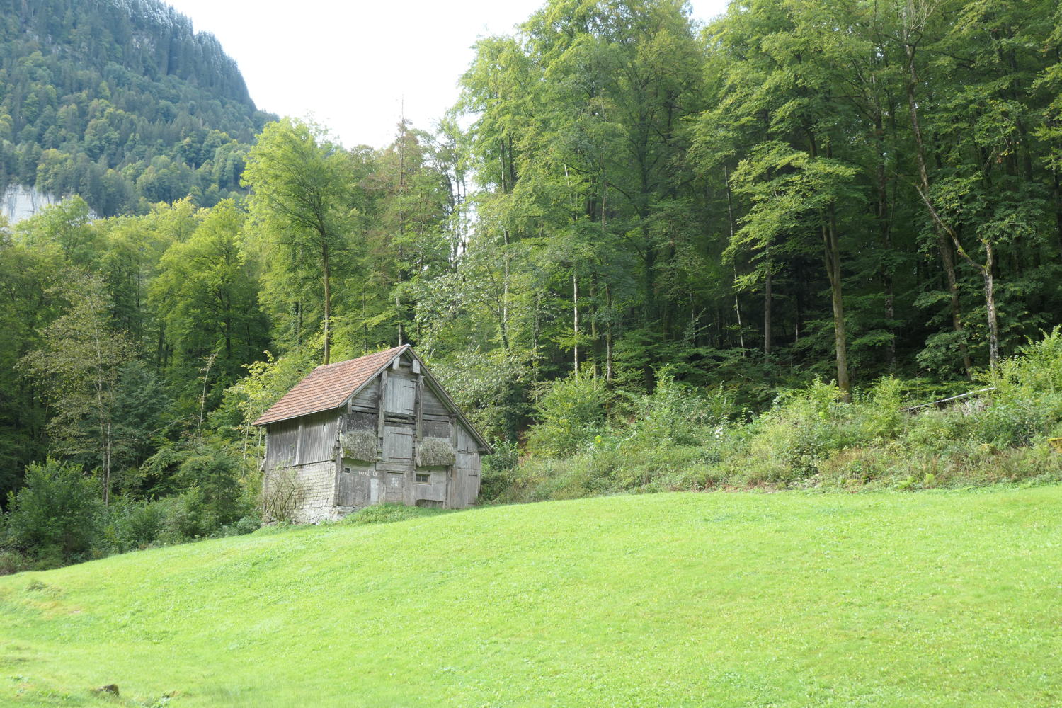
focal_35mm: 43
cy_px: 354
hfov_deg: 45.4
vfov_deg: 31.2
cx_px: 531
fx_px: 1268
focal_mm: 15.8
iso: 200
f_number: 4
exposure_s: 1/160
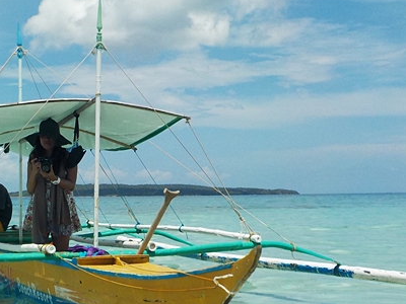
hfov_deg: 31.3
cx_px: 79
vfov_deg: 24.4
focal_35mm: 60
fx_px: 704
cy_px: 171
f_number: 6.6
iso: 125
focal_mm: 4.1
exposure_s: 1/640
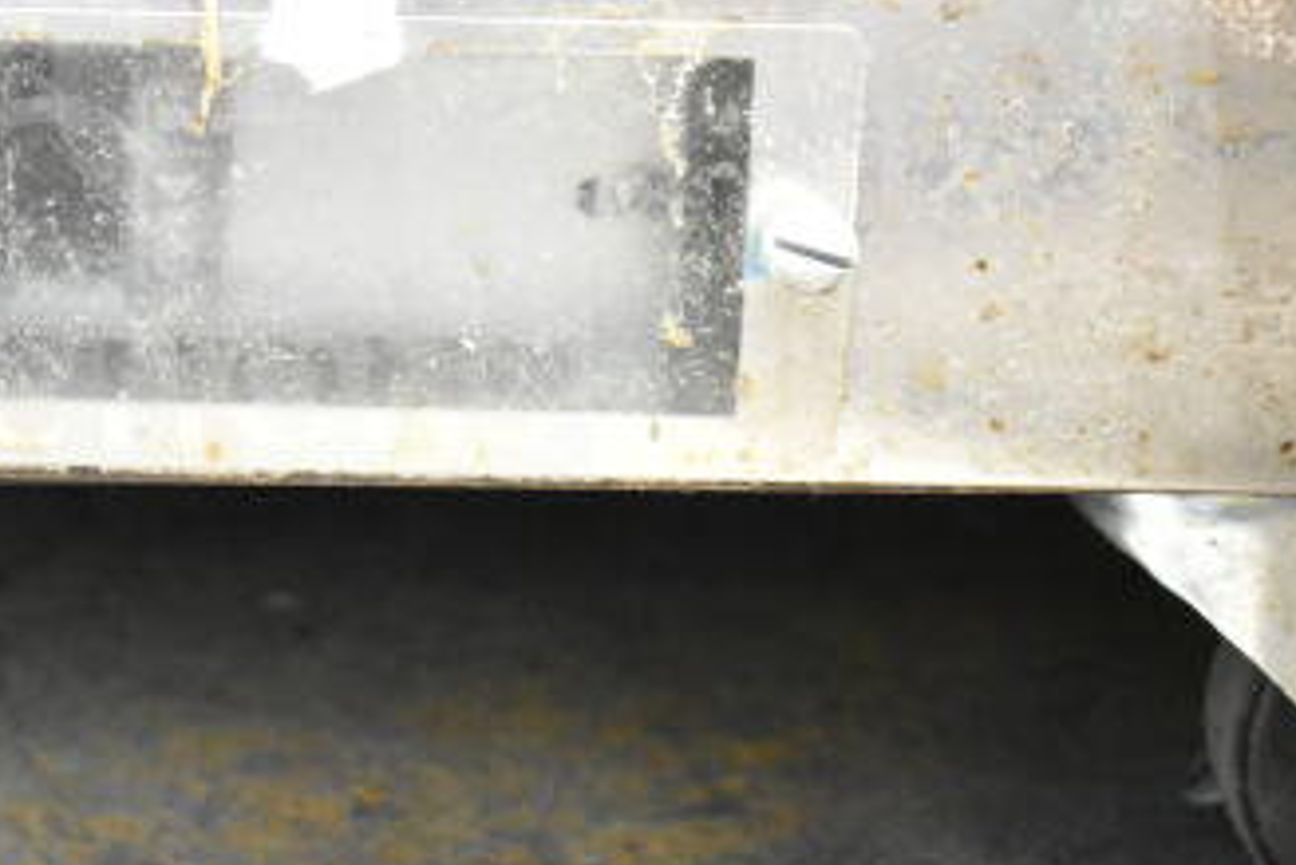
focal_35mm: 78
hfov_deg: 25.2
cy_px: 172
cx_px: 146
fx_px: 2809
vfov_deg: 17.4
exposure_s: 1/50
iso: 5600
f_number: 4.2
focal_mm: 28
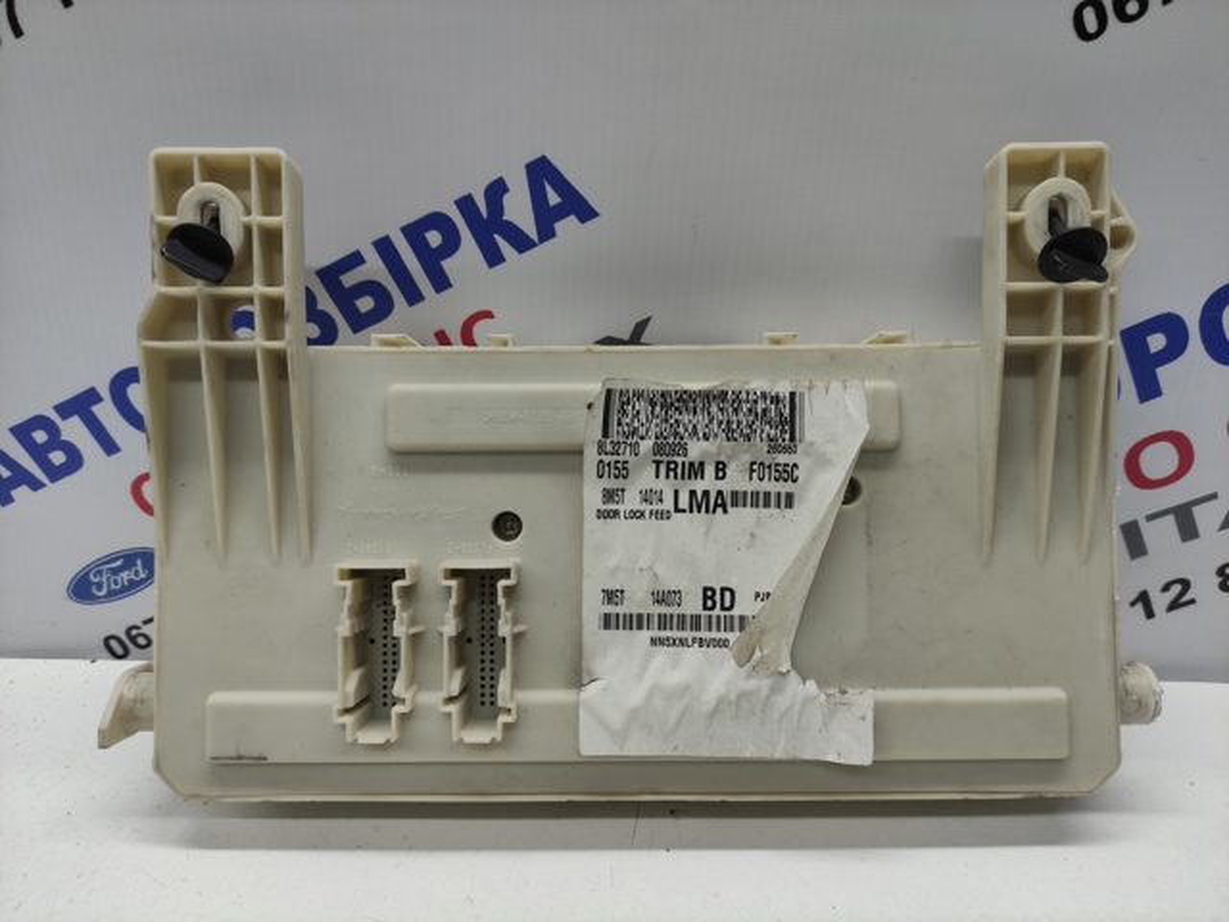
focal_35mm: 25
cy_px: 461
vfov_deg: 54.9
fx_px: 888
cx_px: 614
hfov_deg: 69.4
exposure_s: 1/100
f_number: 1.89
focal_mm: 5.43
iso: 103
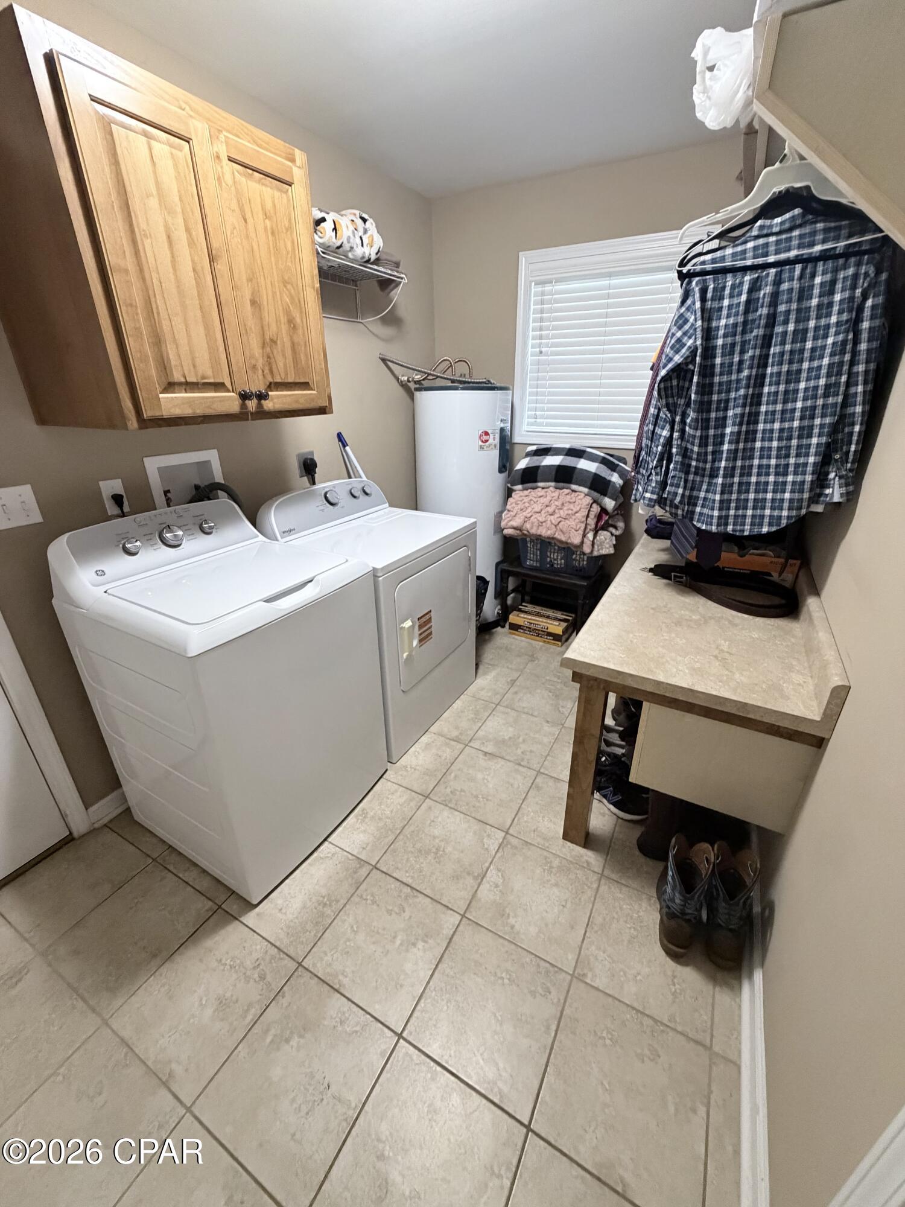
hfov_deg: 85.7
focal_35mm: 14
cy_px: 604
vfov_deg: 102.1
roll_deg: +0.8
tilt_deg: -24.4
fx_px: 488
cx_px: 452
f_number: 2.2
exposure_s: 1/60
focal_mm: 2.22
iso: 640
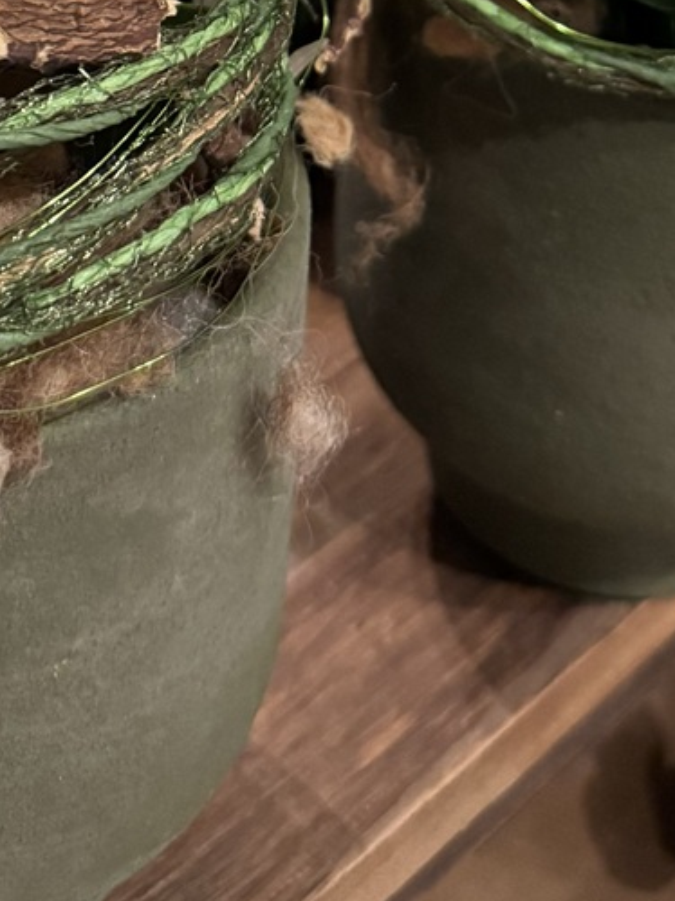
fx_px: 2003
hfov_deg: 19.0
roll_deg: -1.6
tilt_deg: -18.7
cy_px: -442
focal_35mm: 77
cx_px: 186
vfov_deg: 21.4
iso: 800
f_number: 1.78
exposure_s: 1/51
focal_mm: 6.76
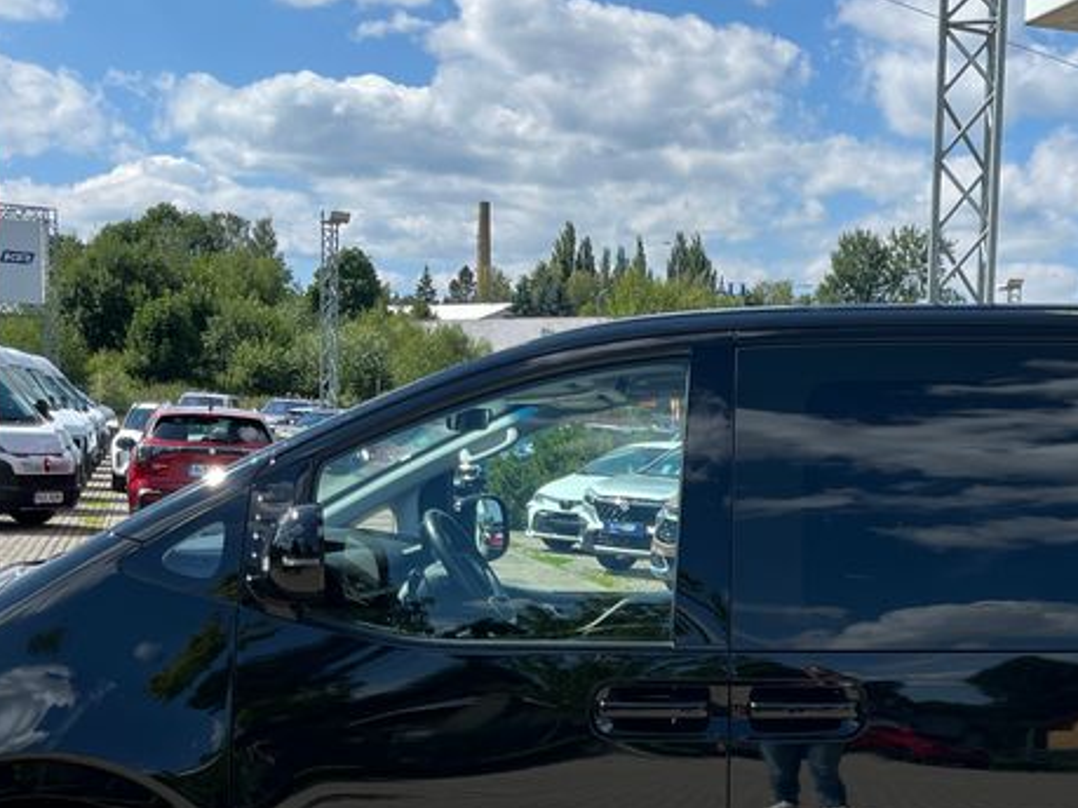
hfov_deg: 32.5
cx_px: 838
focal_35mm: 58
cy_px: 634
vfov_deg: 24.8
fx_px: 1806
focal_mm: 5.1
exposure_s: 1/2967
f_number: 1.6
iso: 50
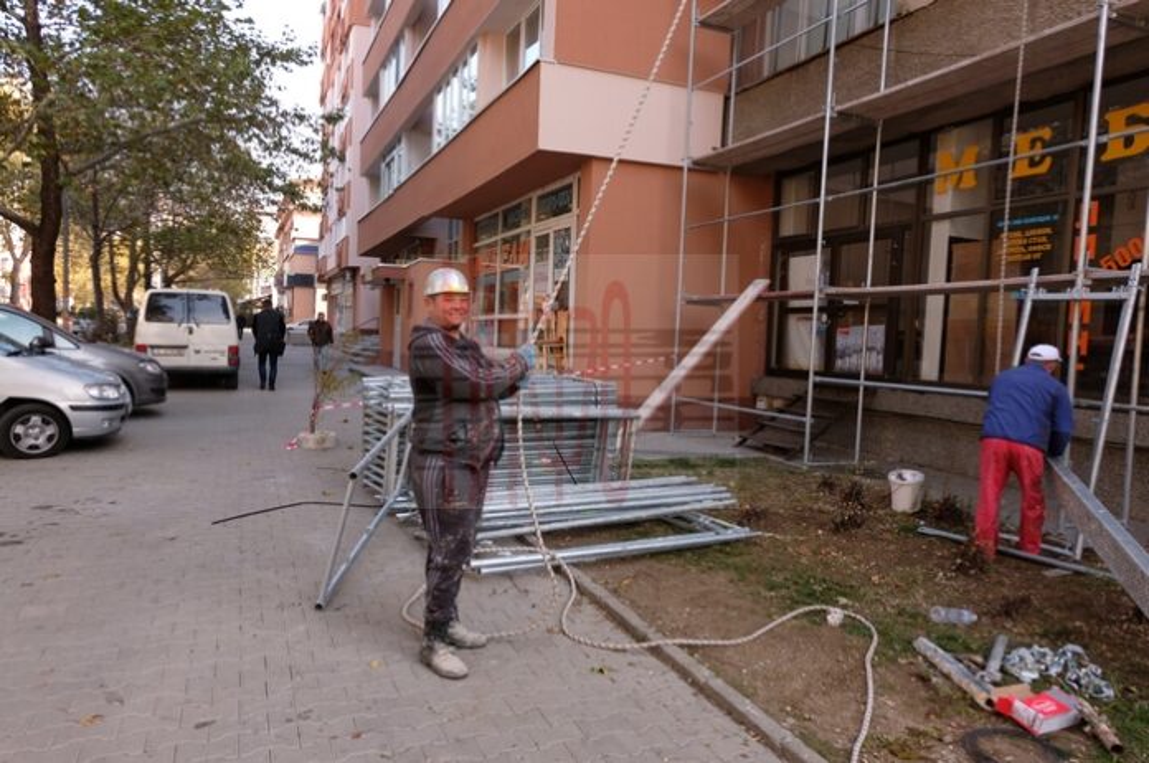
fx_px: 765
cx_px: 574
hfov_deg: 73.8
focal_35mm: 24
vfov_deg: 53.0
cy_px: 382
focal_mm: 16
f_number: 4
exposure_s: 1/125
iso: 200
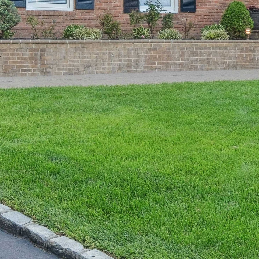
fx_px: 601
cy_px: 18
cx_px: 186
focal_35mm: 71
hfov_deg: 24.1
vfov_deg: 23.6
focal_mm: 10.8
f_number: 8
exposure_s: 1/80
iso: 200
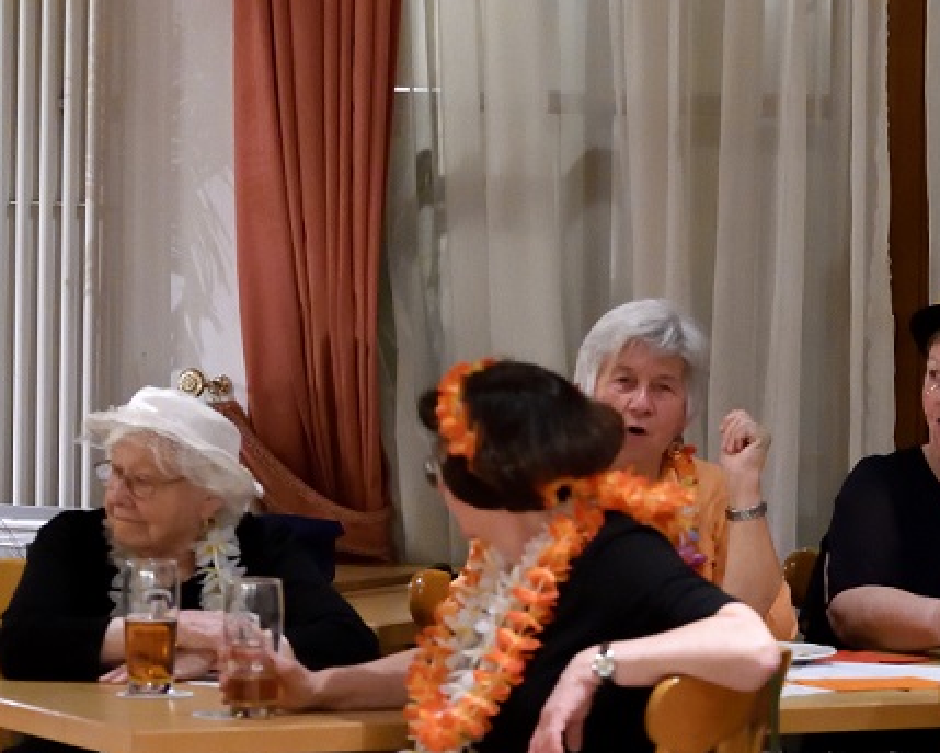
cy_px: 428
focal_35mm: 220
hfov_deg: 8.7
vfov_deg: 7.0
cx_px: 837
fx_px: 6126
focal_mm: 86
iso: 10000
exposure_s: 1/80
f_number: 2.8
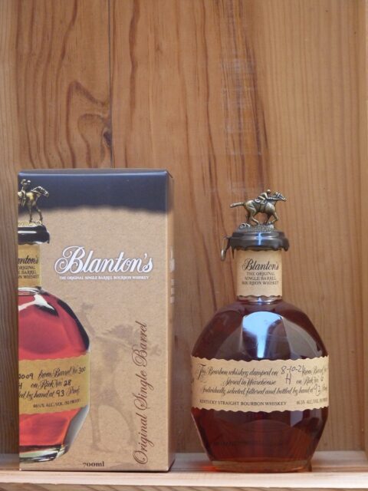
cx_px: 184
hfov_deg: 8.6
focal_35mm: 172
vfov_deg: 11.5
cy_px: 246
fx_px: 2438
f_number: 3.7
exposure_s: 1/30
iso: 400
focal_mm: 30.5
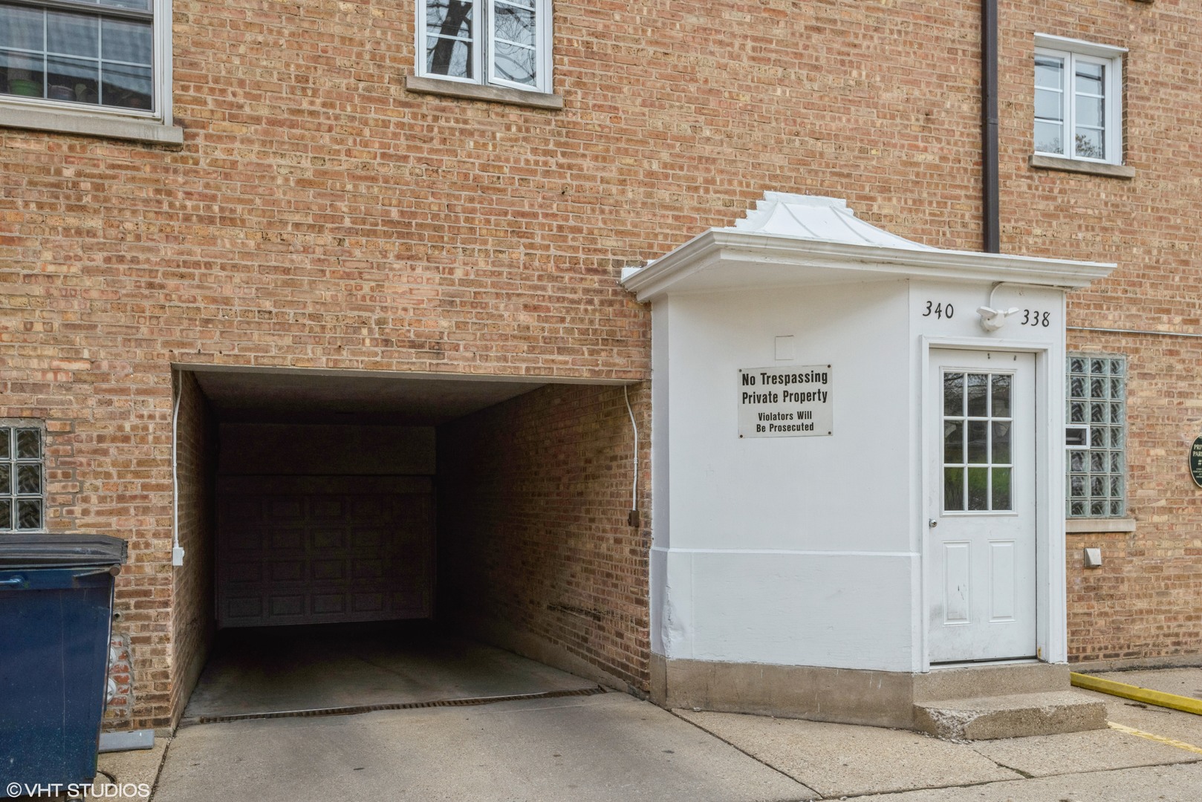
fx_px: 1002
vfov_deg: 43.6
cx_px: 601
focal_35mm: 30
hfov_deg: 61.9
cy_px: 401
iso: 400
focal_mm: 30
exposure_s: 1/1000
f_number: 8
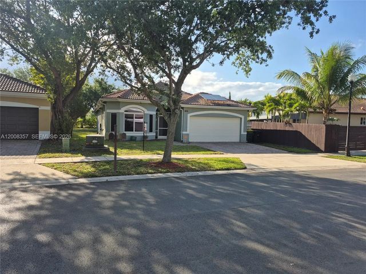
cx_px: 183
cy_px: 137
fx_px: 243
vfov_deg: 58.9
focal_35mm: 23
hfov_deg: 73.9
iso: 25
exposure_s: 1/1204
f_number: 1.8
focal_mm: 5.4
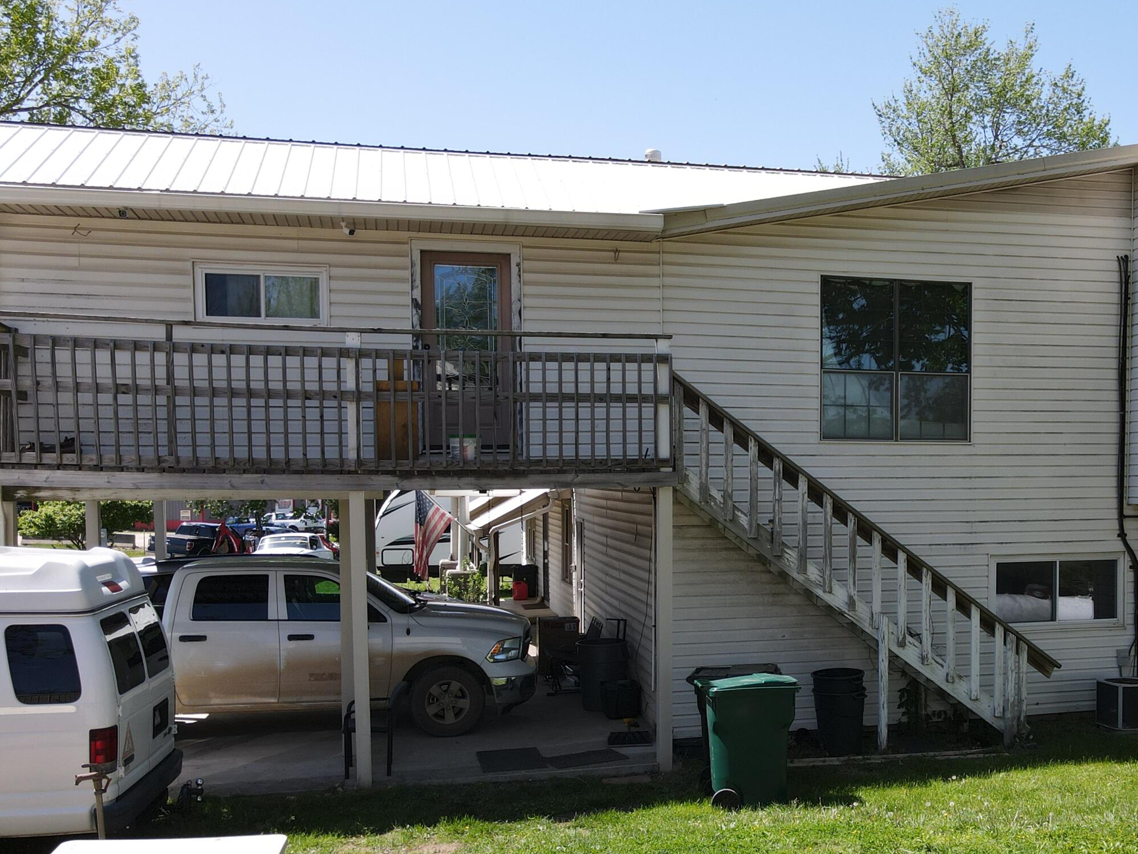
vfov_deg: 39.4
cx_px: 745
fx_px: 1183
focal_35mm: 36
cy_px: 535
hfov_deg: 50.6
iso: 100
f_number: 2.8
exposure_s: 1/350
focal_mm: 4.5
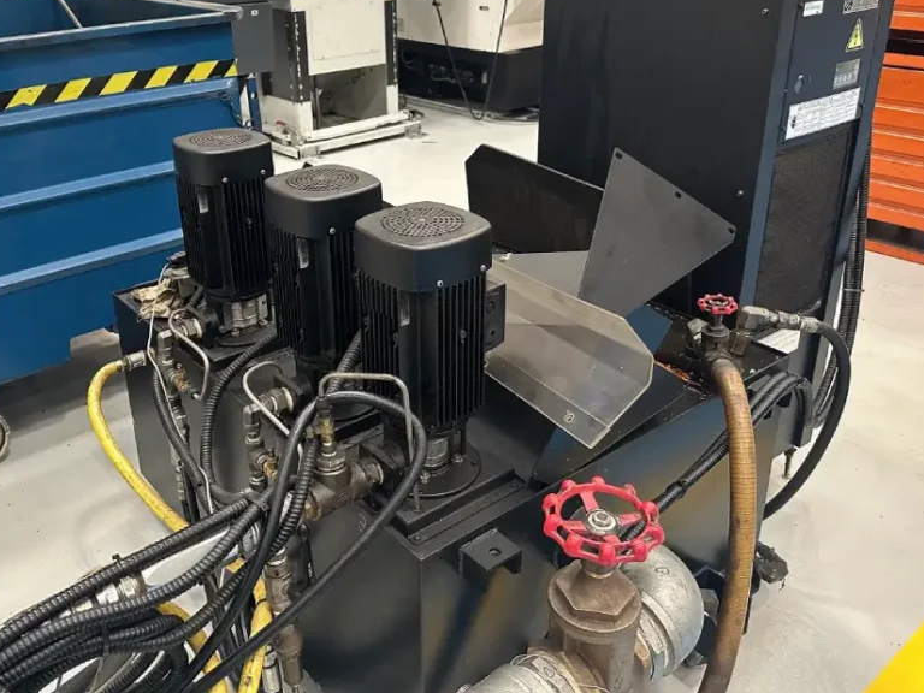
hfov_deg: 56.6
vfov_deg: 43.8
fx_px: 854
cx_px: 393
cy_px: 261
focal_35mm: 32
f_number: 1.78
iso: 250
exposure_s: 1/80
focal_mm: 6.86
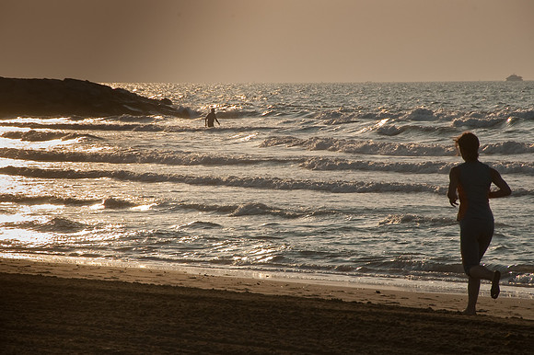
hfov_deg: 8.1
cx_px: 267
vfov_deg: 5.4
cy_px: 178
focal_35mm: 255
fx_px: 3780
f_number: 11
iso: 200
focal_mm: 170
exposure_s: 1/500
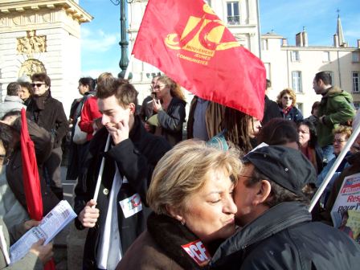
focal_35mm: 36
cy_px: 135
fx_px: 374
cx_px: 180
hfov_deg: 51.4
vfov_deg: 39.7
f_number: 2.7
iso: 80
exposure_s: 1/564
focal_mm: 6
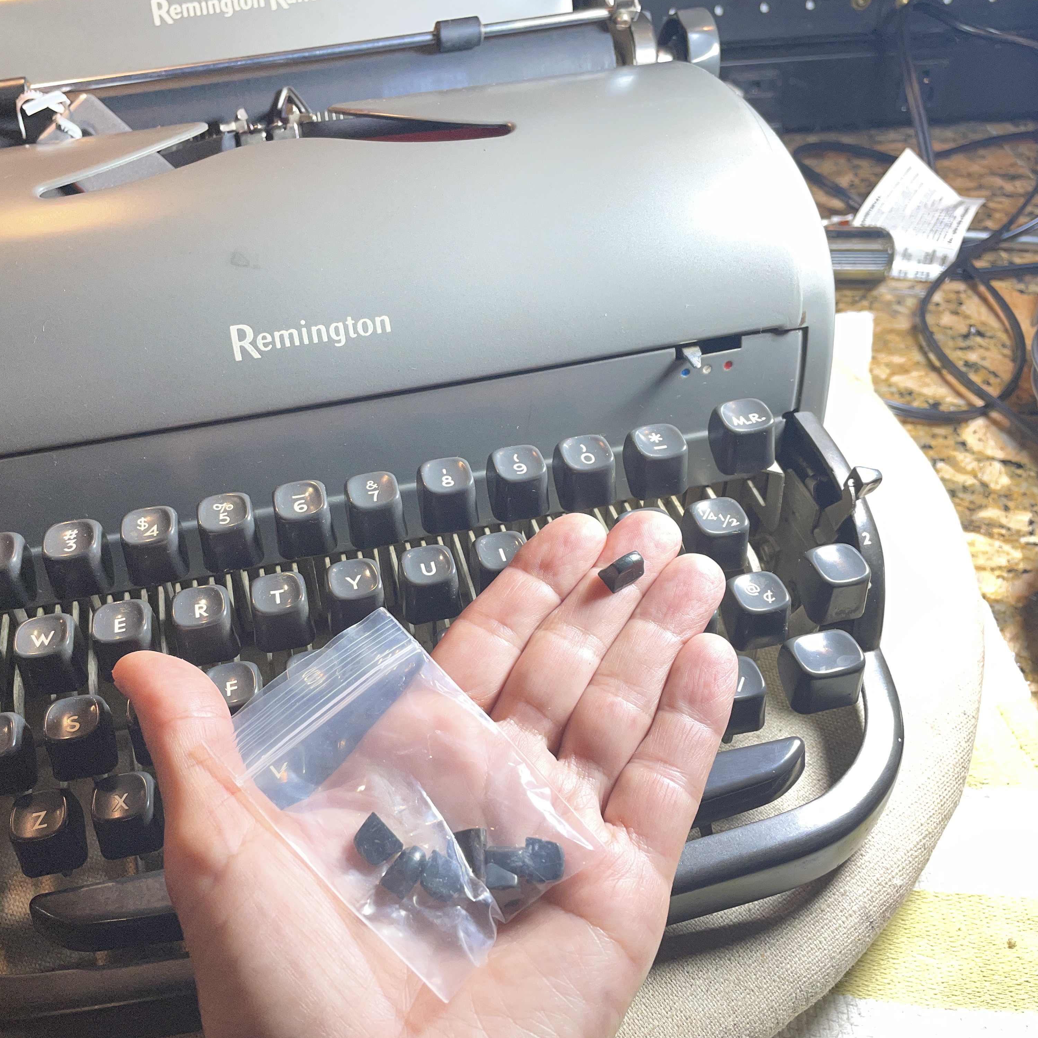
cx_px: 416
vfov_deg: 52.5
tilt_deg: -45.1
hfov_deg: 52.2
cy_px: 521
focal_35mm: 31
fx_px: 1052
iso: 64
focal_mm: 4.2
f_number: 1.6
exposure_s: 1/120
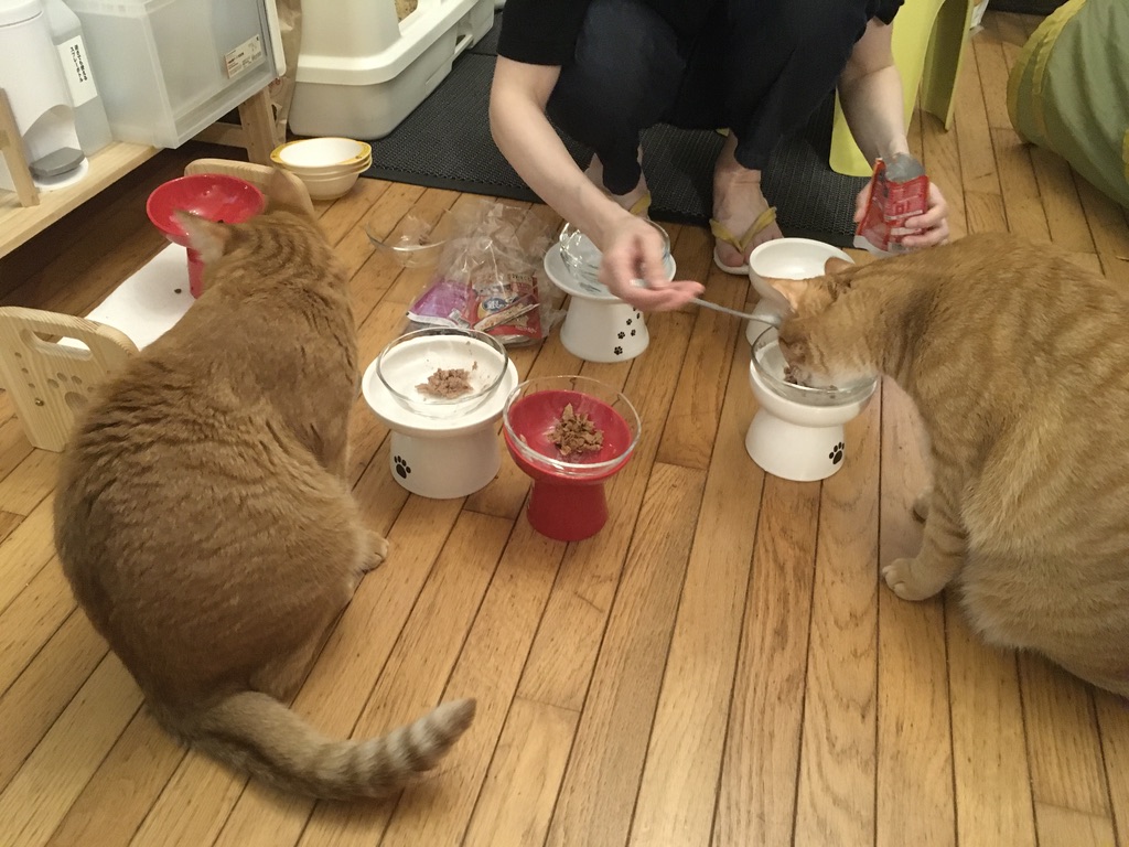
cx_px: 564
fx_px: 946
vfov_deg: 48.2
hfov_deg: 61.7
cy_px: 424
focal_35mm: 29
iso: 320
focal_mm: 4.15
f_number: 2.2
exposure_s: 1/15
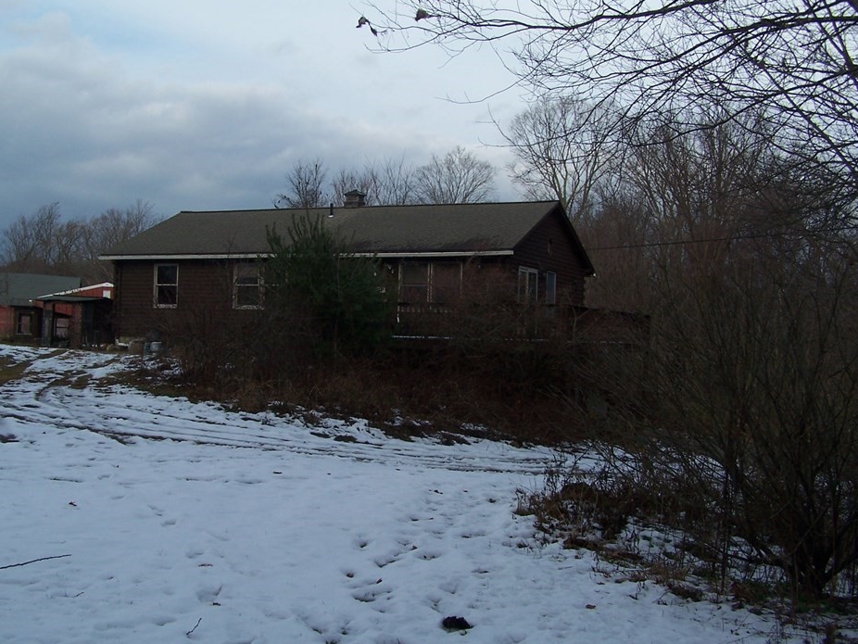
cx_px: 398
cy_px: 318
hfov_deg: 44.8
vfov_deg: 34.4
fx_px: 1041
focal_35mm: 42
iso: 80
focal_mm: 6.3
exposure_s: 1/500
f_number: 4
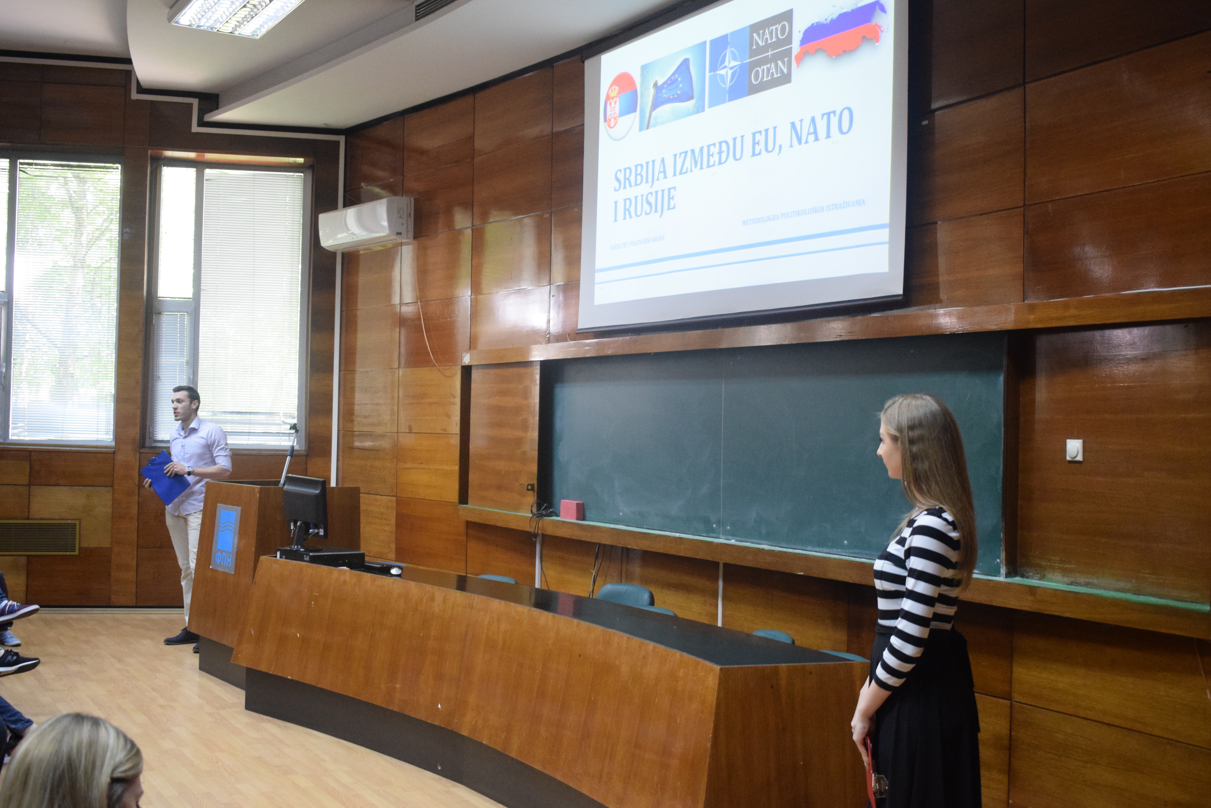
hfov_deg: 47.9
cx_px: 606
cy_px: 404
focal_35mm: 40
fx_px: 1362
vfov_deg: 33.0
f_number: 4
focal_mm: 27
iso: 2500
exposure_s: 1/60
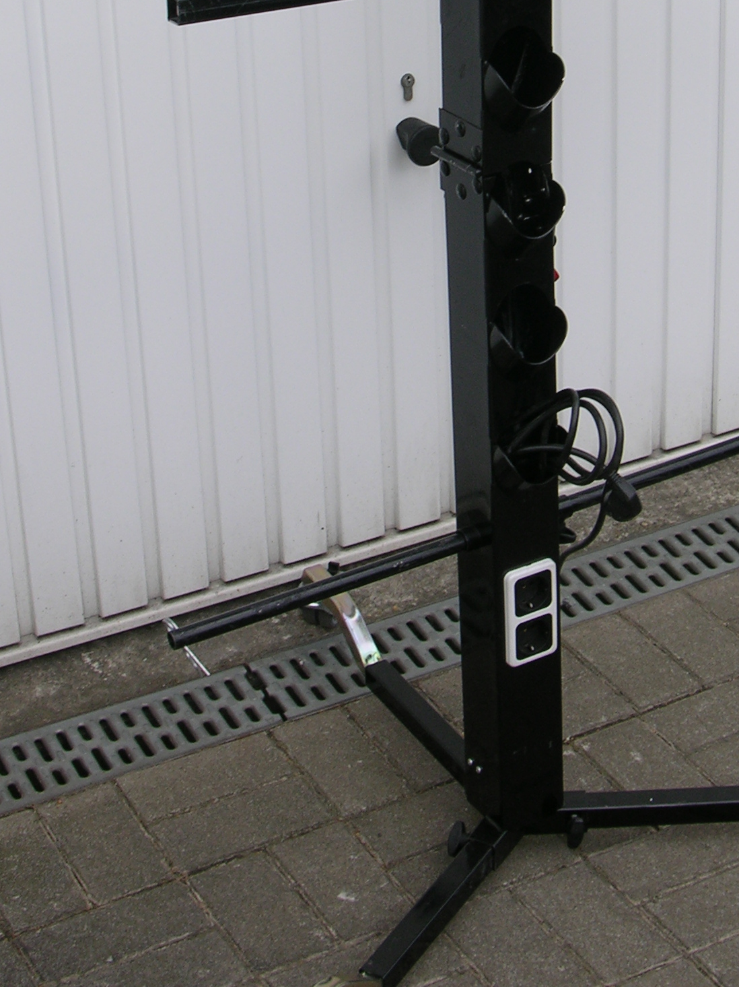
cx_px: 431
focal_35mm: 78
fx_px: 2221
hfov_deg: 18.9
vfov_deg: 24.5
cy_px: 142
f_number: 5
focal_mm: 8.9
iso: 50
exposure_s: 1/185
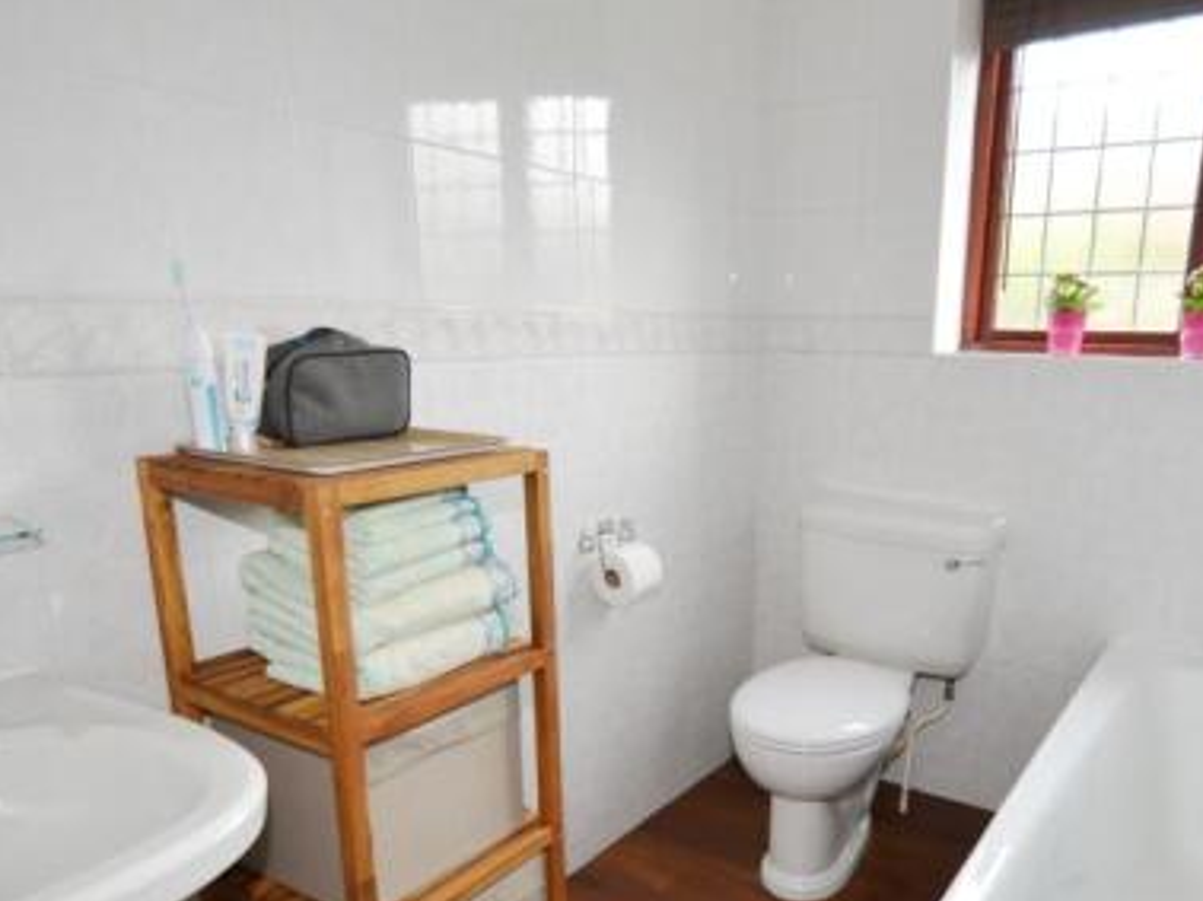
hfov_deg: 68.4
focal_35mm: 25
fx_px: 868
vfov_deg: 54.5
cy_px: 536
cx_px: 749
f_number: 3.5
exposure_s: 1/60
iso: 400
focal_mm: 10
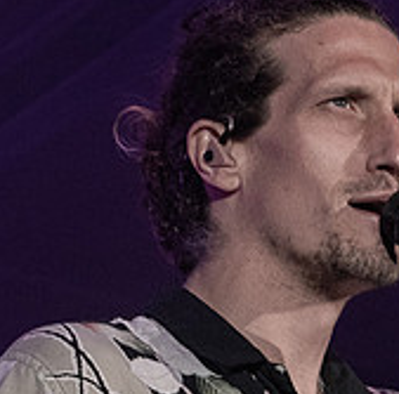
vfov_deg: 6.6
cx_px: 495
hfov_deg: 6.6
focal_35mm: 264
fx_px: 3422
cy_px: 279
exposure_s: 1/160
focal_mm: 58
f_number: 5.6
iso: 1600
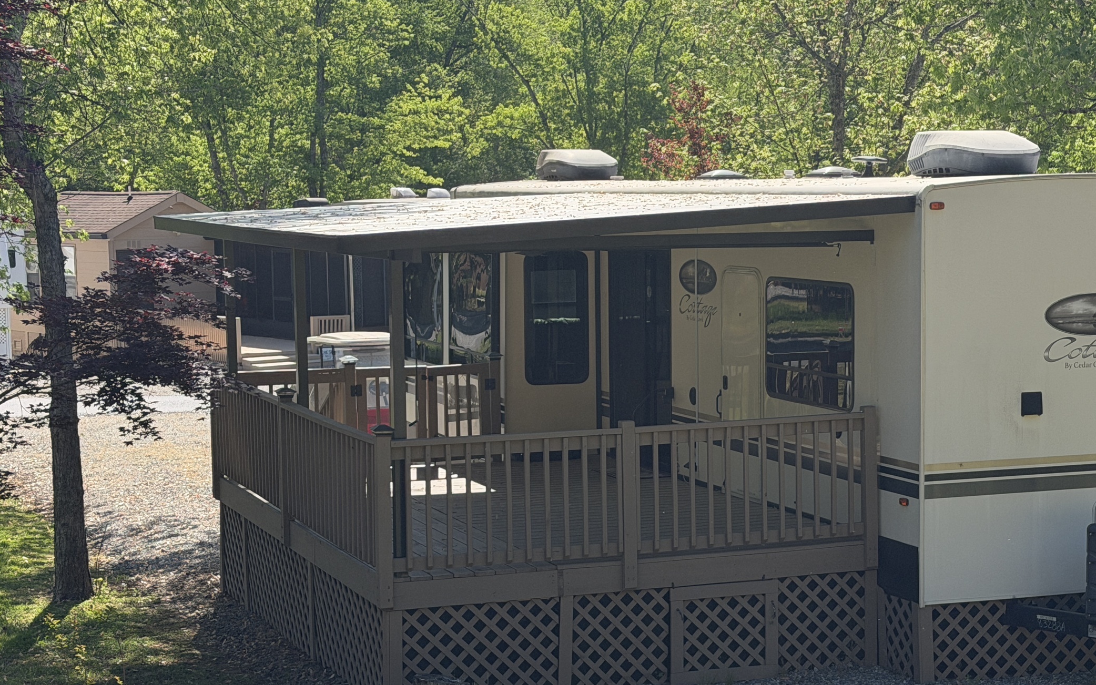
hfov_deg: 27.4
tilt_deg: -5.8
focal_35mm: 75
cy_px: 414
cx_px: 669
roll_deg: +0.8
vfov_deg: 17.4
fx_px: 2240
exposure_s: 1/2762
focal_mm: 6.76
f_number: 1.78
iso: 100
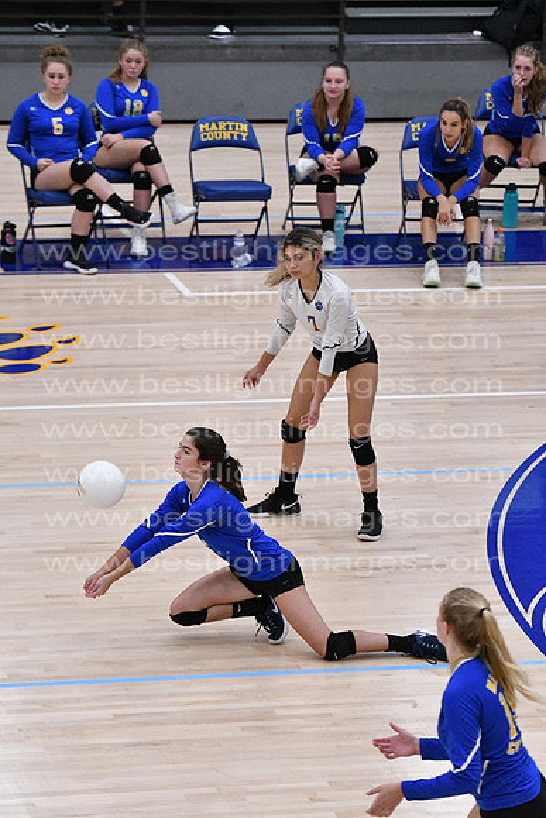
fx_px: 4160
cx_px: 273
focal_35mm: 183
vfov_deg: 11.2
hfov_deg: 7.5
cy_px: 409
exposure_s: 1/1250
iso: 6400
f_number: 3.2
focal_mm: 122
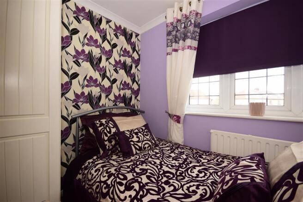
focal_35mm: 15
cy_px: 101
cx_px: 152
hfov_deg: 100.4
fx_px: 126
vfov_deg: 77.3
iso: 400
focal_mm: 10
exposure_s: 1/20
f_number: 7.1
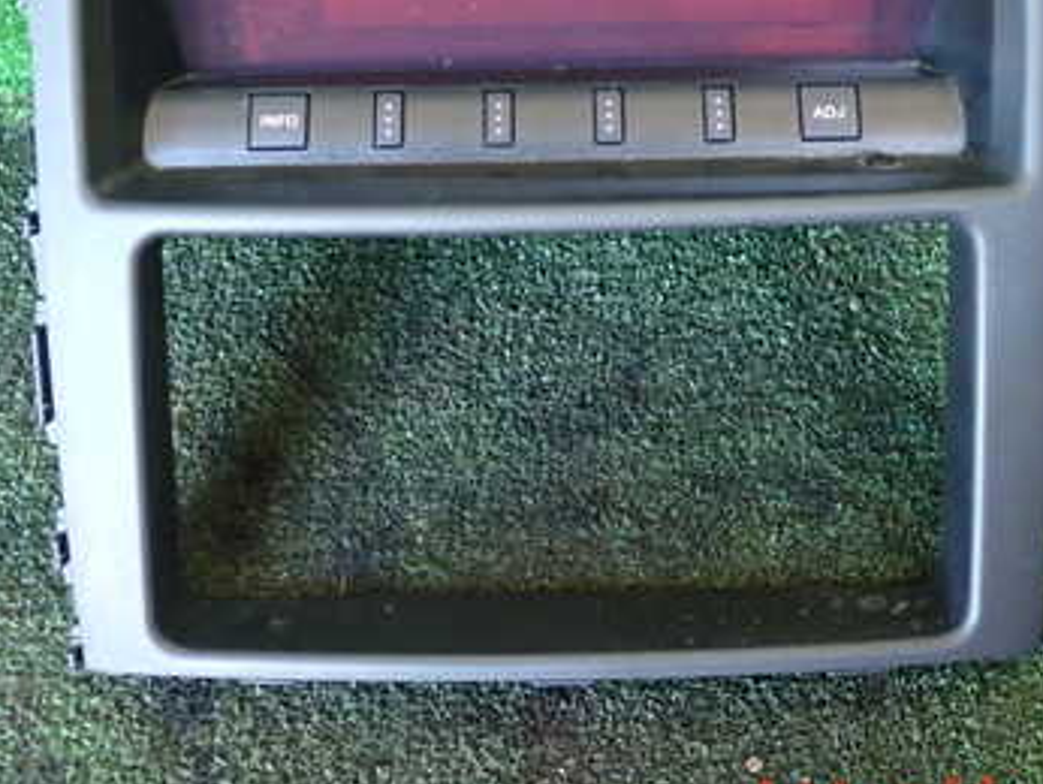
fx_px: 1568
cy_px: 169
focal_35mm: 52
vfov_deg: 27.6
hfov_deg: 36.8
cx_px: 537
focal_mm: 5.4
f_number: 2.3
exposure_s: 1/30
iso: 640
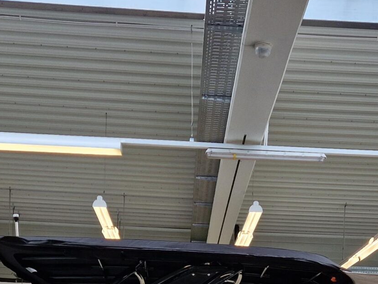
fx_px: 775
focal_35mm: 71
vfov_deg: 18.8
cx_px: 208
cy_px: 395
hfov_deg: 27.4
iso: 50
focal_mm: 5.4
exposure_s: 1/180
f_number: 1.8
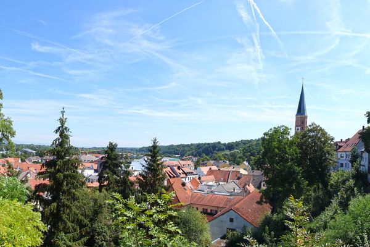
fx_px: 247
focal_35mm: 24
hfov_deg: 73.7
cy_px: 124
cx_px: 185
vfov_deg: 53.1
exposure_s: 1/500
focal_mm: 8.8
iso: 125
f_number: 5.6
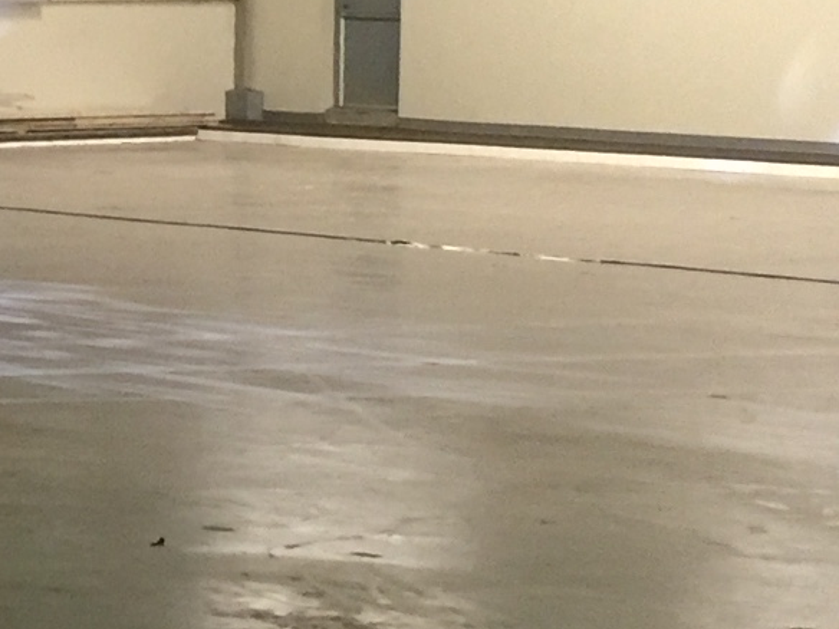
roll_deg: -0.8
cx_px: -609
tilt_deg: -2.0
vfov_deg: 9.1
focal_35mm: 162
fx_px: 3926
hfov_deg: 11.4
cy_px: 53
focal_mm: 4.15
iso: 125
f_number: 2.2
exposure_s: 1/10
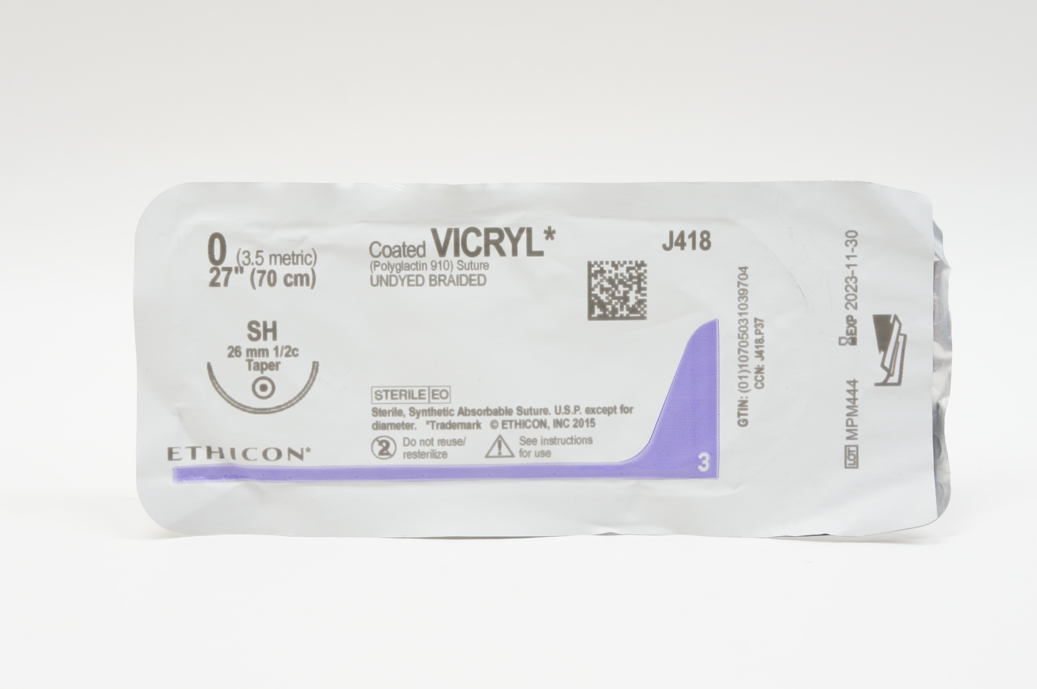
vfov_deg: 22.0
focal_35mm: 62
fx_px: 1770
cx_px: 518
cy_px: 344
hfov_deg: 32.7
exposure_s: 1/40
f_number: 6.3
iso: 400
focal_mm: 41
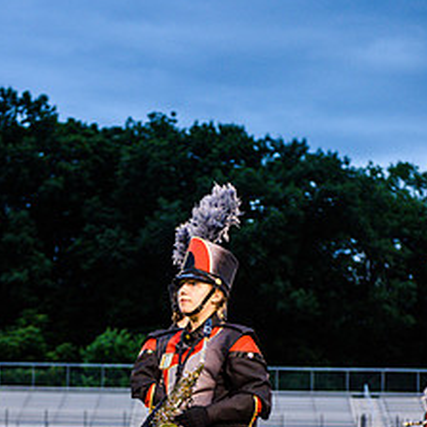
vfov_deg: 17.2
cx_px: 187
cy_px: 408
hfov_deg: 17.6
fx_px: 1382
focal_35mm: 99
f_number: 3.2
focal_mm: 58
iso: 1600
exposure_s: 1/250
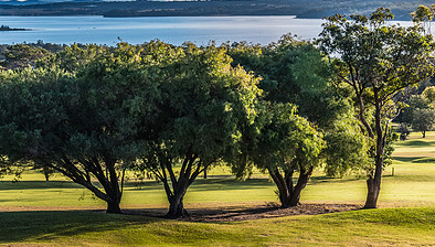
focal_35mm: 70
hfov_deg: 29.7
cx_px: 127
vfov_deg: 17.4
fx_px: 810
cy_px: 149
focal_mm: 44
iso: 200
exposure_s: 1/125
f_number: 8
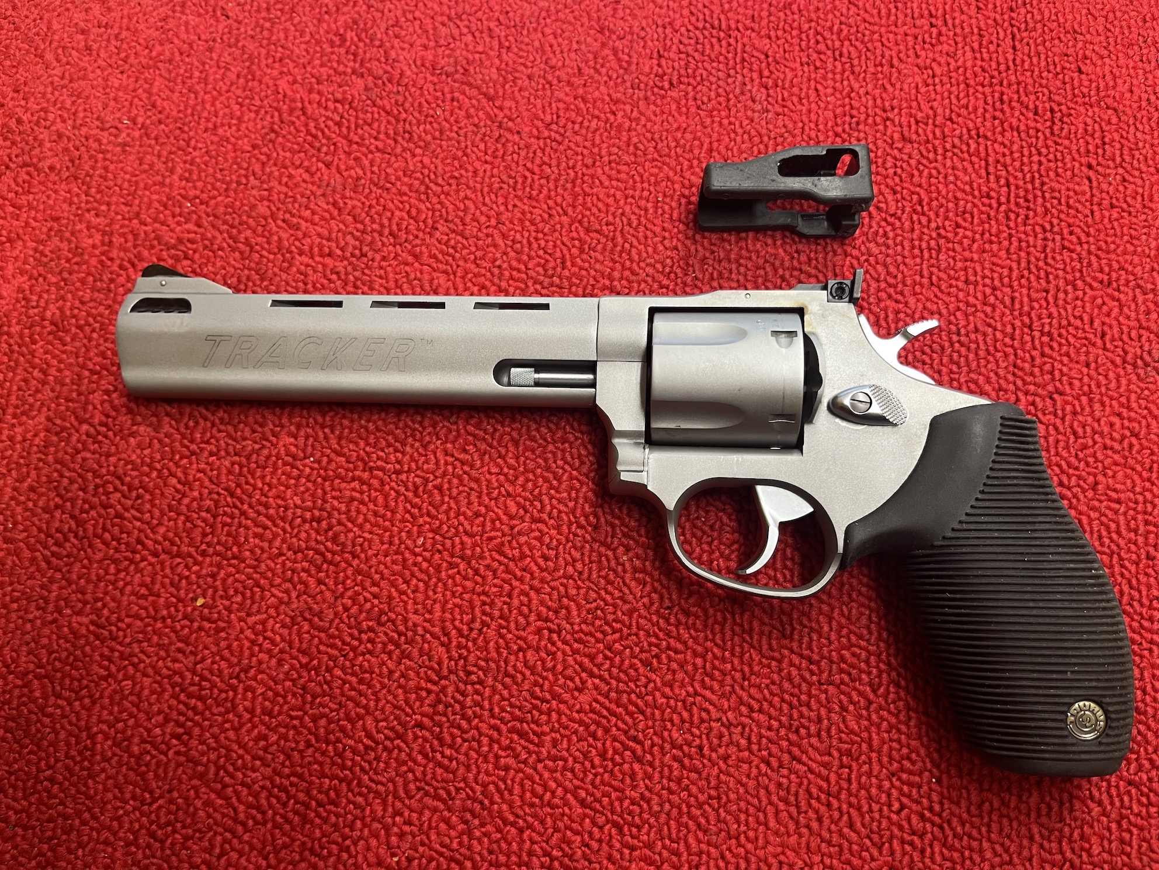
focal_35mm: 26
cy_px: 435
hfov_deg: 67.3
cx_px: 580
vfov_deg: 53.1
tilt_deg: -76.0
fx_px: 871
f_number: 1.6
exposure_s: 1/50
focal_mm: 5.1
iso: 125
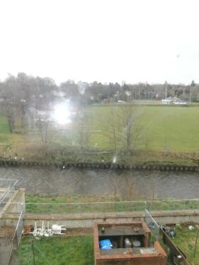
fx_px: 215
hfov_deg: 49.7
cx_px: 99
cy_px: 135
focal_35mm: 28
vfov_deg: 63.5
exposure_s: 1/200
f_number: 3
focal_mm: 4.2
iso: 100
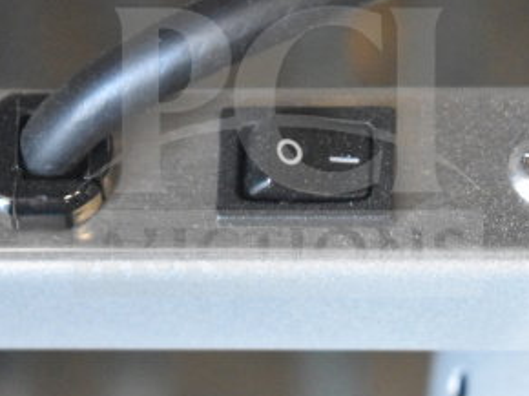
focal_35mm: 167
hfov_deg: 11.8
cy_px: 152
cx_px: 277
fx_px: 2550
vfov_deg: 8.9
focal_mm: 55
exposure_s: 1/100
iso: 9000
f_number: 5.6
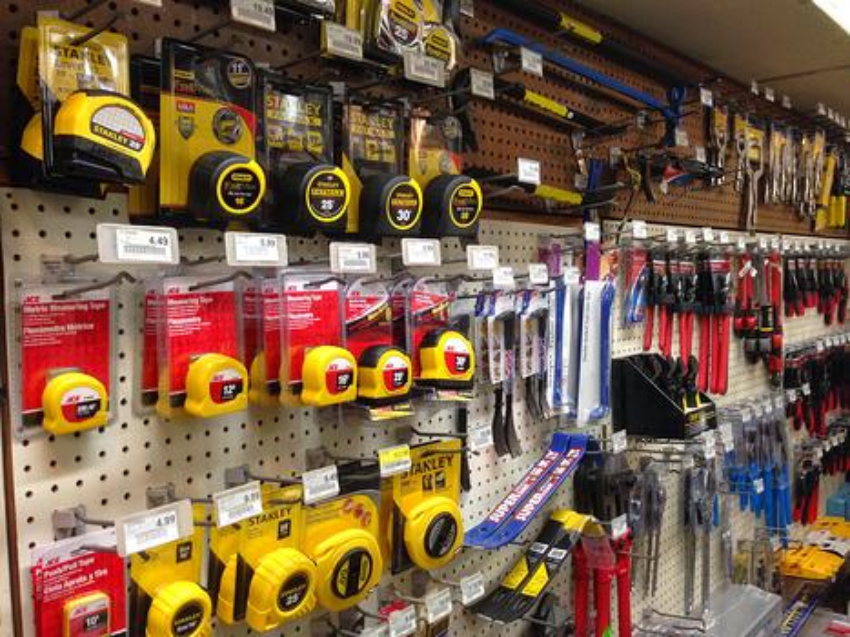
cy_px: 318
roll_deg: +0.1
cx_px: 425
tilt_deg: -4.0
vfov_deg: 42.9
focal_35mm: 33
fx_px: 810
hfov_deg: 55.4
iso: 100
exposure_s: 1/20
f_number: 2.4
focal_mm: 4.12
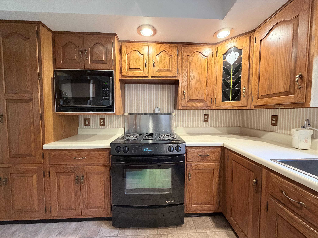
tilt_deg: -3.0
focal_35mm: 14
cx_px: 159
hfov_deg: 102.1
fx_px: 129
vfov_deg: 85.7
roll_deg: -0.3
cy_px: 119
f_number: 2.2
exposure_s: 1/60
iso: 400
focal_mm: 2.22
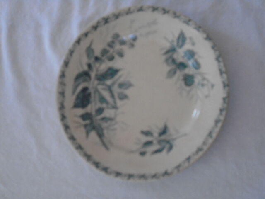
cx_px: 132
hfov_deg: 38.9
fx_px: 375
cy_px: 100
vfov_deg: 29.7
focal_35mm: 49
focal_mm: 8.7
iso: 800
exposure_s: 1/100
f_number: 4.5
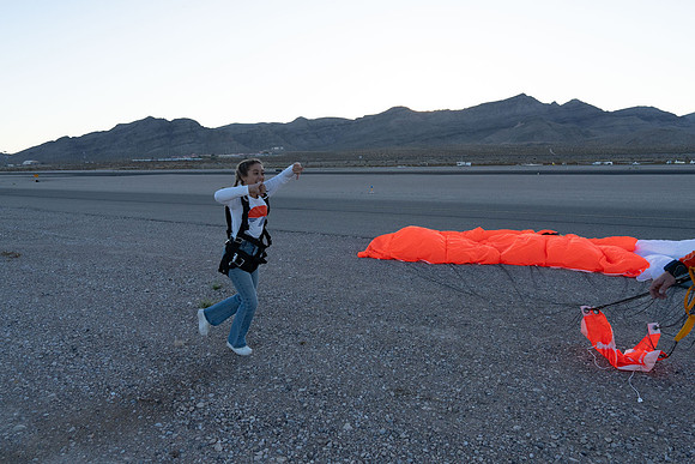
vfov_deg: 53.2
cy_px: 232
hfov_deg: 73.7
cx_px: 348
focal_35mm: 24
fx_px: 463
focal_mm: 24
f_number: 4.5
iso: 1250
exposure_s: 1/2000
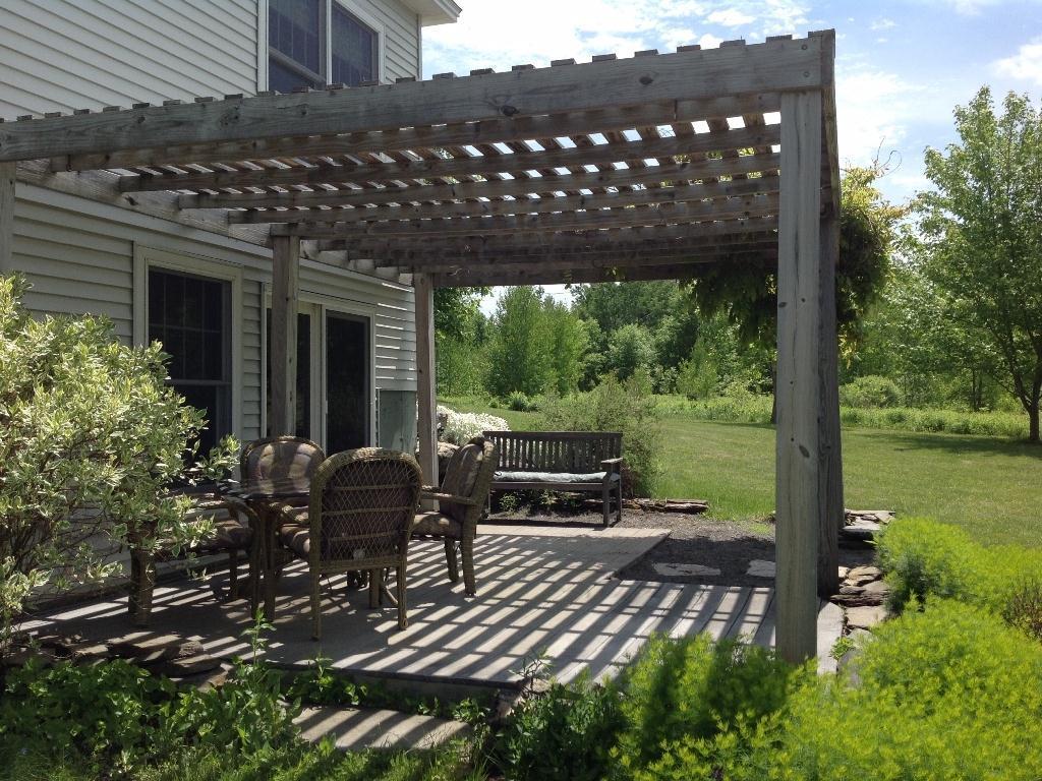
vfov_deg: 40.7
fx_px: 1054
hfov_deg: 52.6
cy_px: 390
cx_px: 521
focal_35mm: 35
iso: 50
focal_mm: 4.28
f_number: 2.4
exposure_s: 1/1513
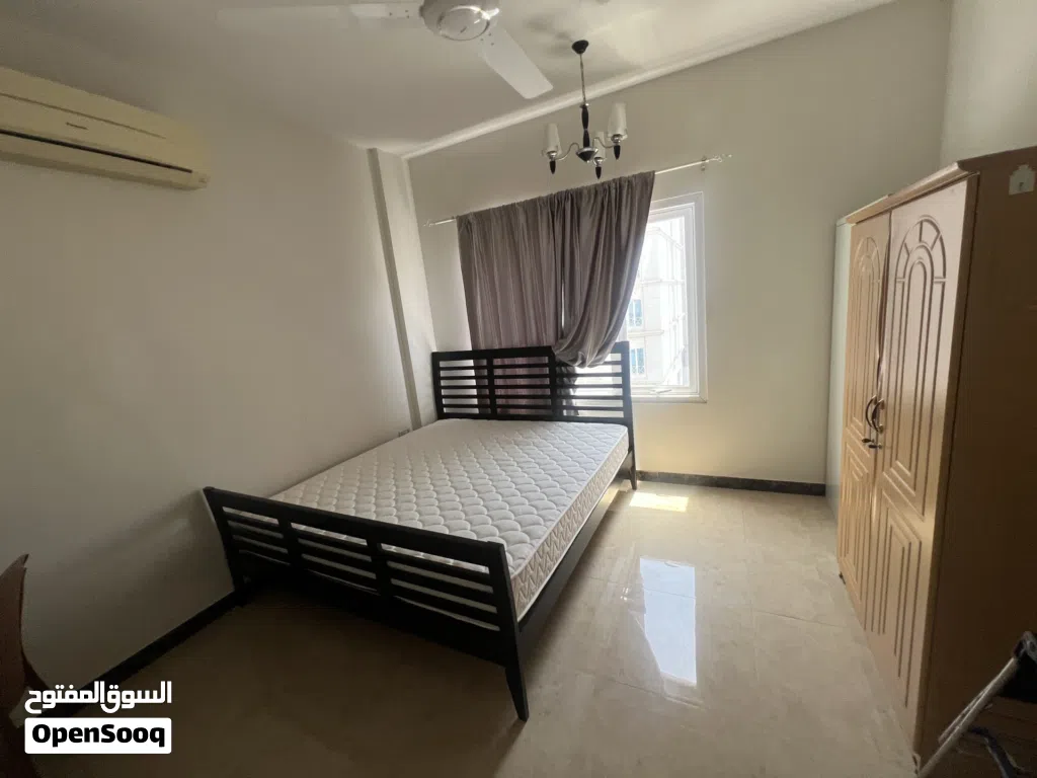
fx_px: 389
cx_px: 518
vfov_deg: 89.9
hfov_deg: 106.2
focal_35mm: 13
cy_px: 389
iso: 160
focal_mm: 1.57
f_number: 1.8
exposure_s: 1/100
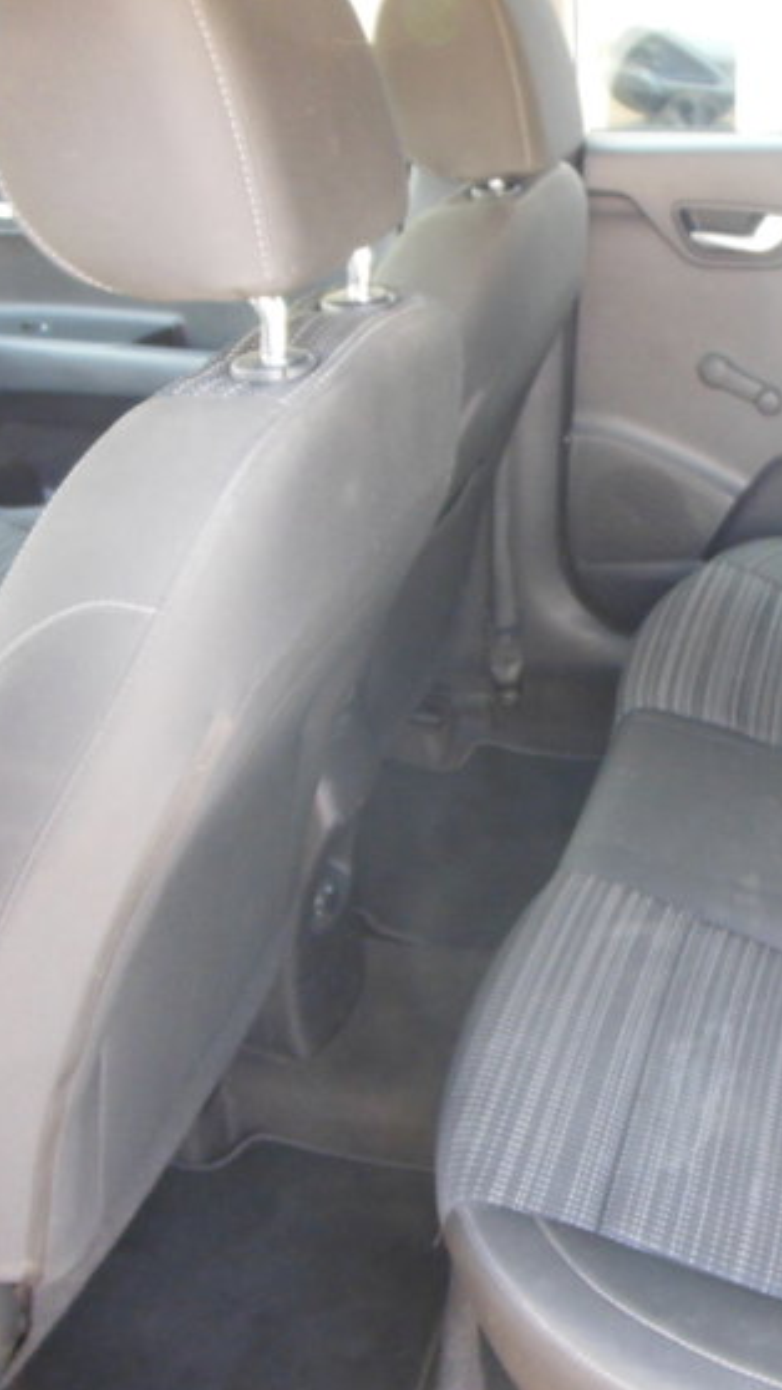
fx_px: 1585
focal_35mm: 43
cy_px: 688
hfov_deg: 26.1
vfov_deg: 47.4
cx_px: 799
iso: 400
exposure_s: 1/40
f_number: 3.3
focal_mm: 5.2
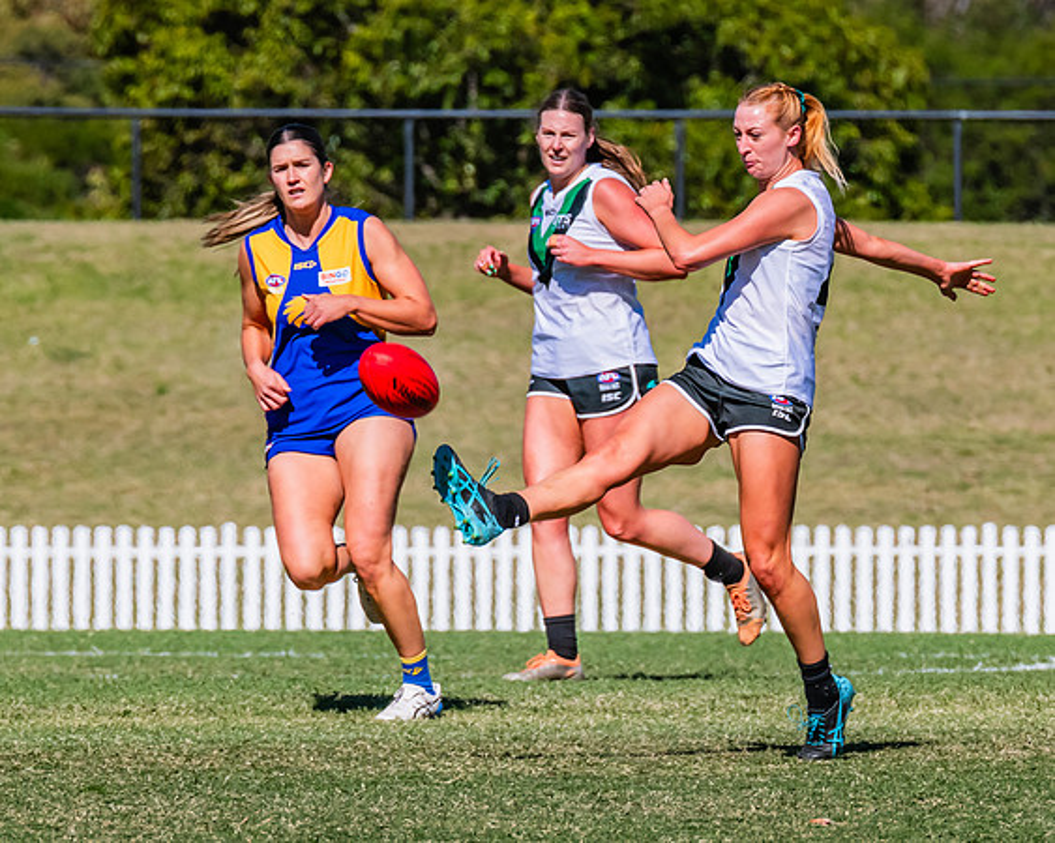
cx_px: 646
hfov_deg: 2.4
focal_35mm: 792
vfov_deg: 2.0
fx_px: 24706
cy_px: 521
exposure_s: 1/1250
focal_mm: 420
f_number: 14
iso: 640
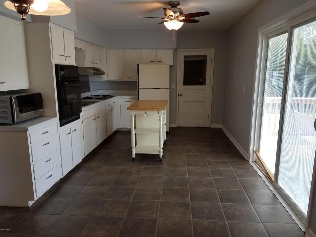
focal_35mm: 26
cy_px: 118
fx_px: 237
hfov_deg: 67.3
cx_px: 158
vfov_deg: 53.1
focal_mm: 4.2
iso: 40
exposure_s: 1/120
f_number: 1.7
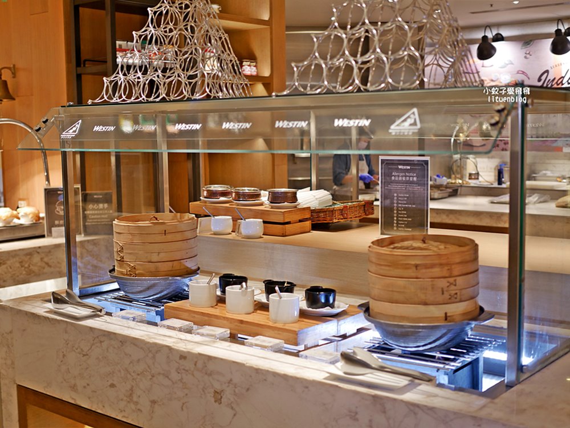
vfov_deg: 29.1
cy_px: 214
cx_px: 285
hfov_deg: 38.2
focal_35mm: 50
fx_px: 824
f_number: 1.8
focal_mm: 25
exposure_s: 1/60
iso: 320
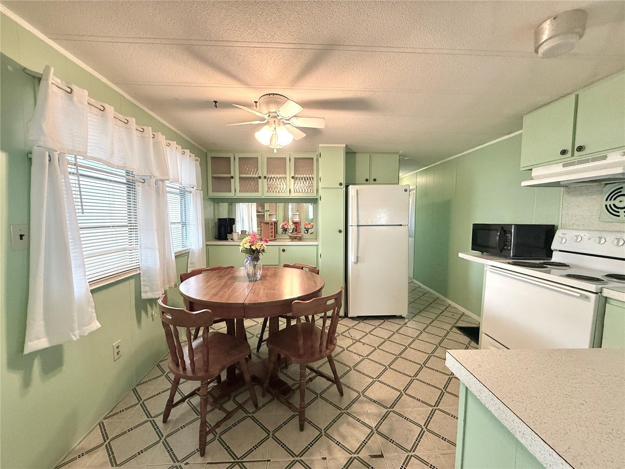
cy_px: 234
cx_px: 312
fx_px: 253
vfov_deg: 85.7
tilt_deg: -3.9
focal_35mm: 14
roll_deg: -0.6
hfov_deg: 102.1
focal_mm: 2.22
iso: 400
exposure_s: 1/60
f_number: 2.2
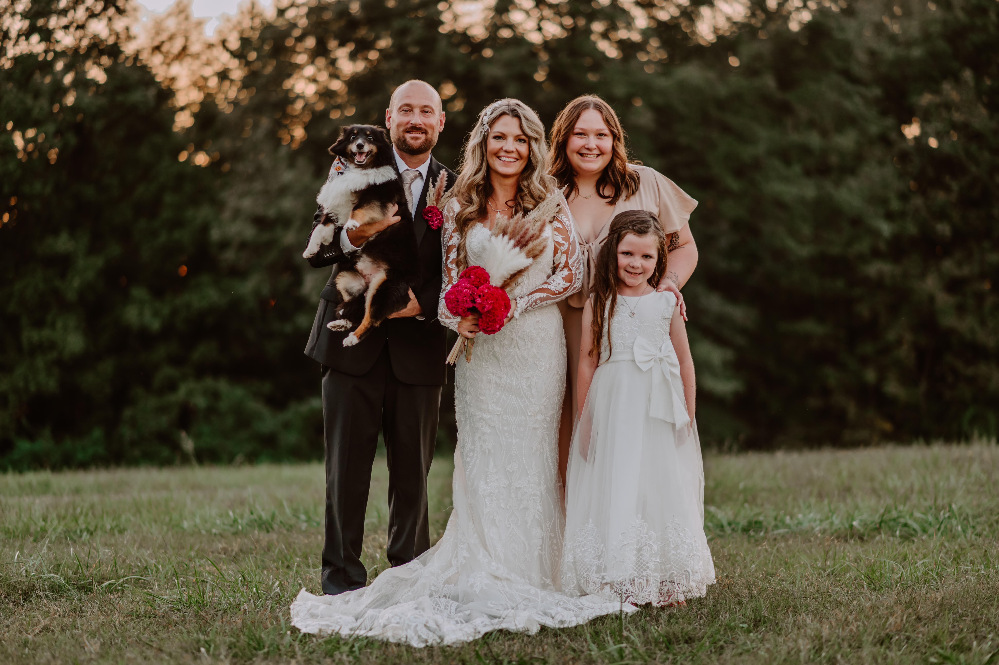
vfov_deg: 16.1
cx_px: 500
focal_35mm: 85
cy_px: 332
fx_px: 2357
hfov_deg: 23.9
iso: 200
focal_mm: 85
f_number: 1.8
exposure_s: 1/400
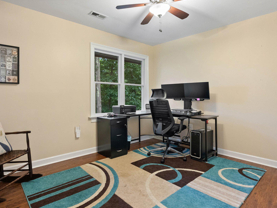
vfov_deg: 65.9
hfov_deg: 81.7
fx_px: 160
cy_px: 97
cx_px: 134
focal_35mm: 20
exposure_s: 1/1.67
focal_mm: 16
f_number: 6.3
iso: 640
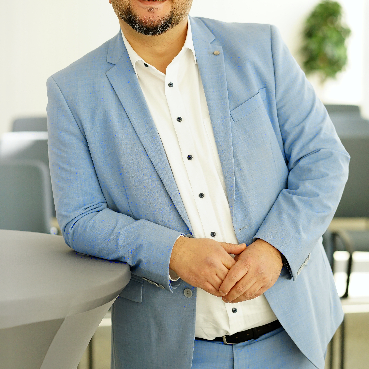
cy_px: 157
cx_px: 184
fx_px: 1315
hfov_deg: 16.0
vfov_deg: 16.0
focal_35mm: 109
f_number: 3.2
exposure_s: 1/640
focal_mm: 85
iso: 1600
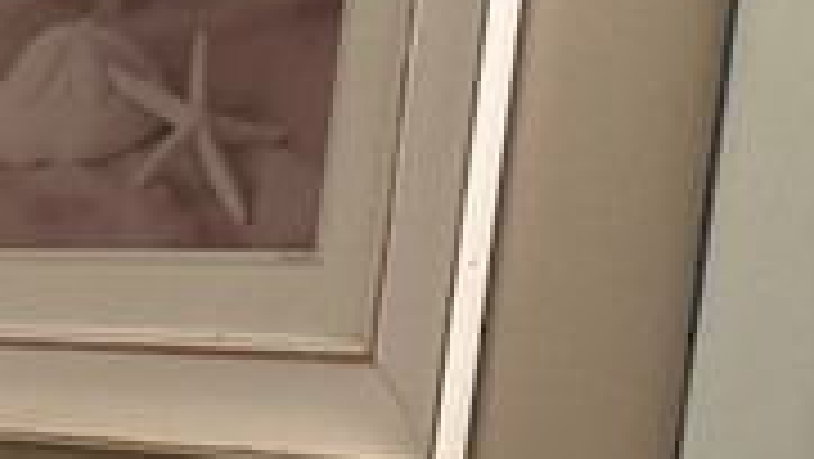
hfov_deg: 12.5
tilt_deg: -7.7
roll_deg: -3.4
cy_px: 801
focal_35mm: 148
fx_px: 3196
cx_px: -899
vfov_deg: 8.0
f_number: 1.78
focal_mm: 6.76
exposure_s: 1/120
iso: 160
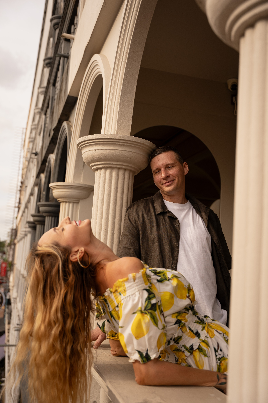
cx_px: 134
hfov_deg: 34.5
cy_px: 202
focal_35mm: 39
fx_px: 432
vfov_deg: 49.9
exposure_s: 1/1000
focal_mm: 38.7
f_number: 3.2
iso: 125
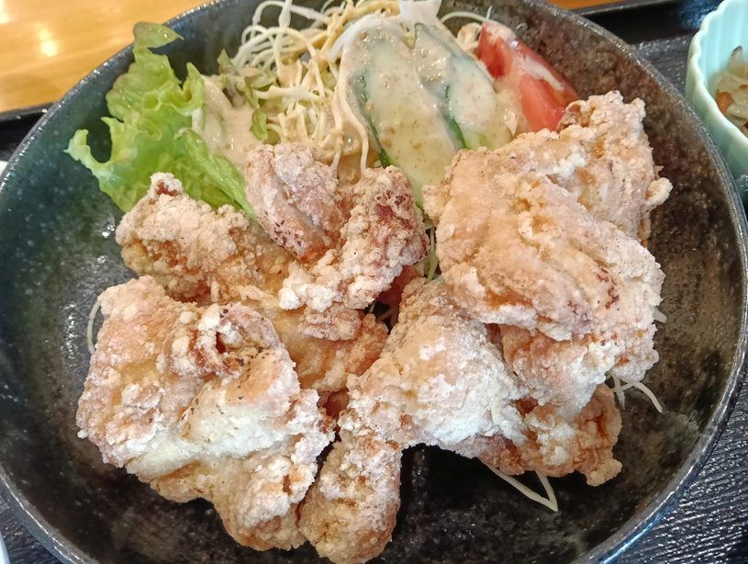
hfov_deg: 65.2
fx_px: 584
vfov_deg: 51.5
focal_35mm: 27
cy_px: 282
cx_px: 374
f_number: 1.8
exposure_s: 1/33.3
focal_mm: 3.98
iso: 320
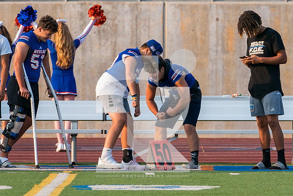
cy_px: 98
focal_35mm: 573
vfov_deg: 2.4
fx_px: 4664
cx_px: 149
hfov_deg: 3.6
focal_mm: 200
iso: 400
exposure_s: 1/1600
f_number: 2.8
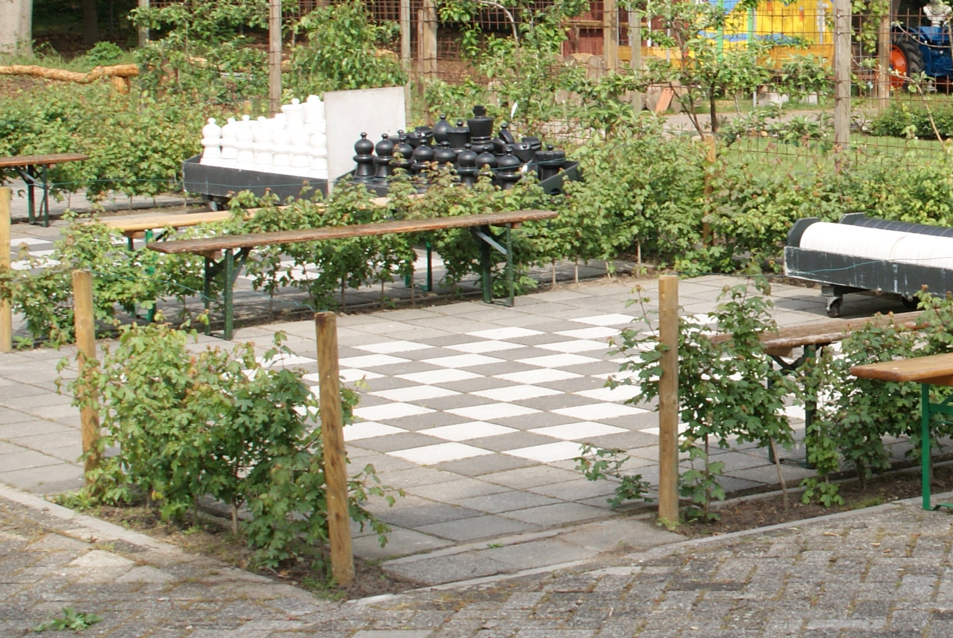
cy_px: 177
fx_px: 2491
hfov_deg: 21.0
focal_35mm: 94
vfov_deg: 14.5
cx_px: 933
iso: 100
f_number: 9
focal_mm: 26
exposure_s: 1/80
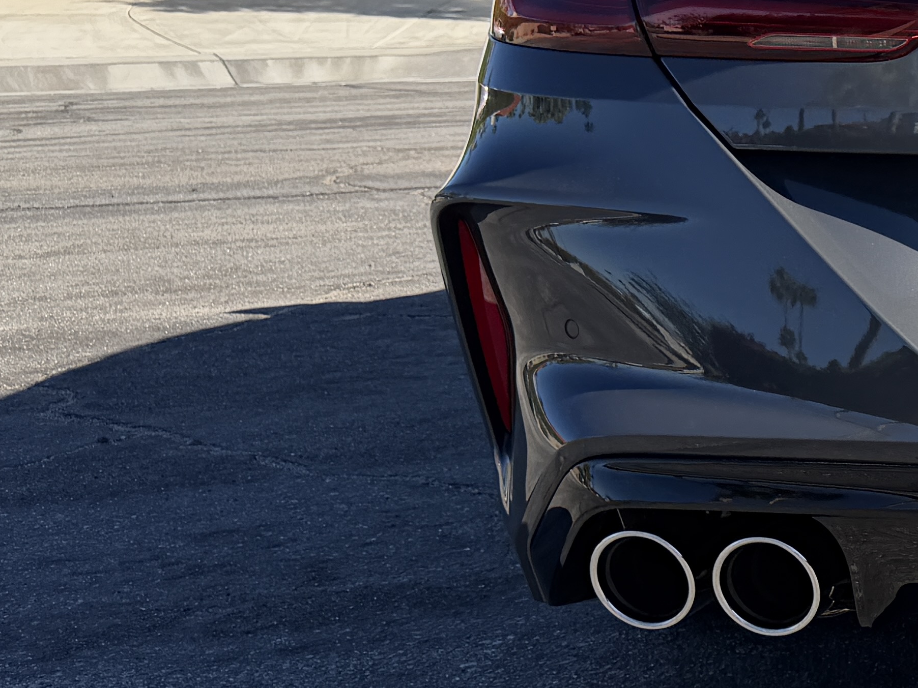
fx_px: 2015
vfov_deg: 19.4
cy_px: 388
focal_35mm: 76
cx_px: 1360
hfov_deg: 21.6
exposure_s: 1/2445
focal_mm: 6.76
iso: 80
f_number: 1.78
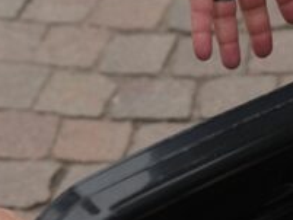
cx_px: 331
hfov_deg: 9.7
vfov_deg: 7.2
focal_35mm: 201
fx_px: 1702
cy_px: 364
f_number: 2.8
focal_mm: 41
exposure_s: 1/1250
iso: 800
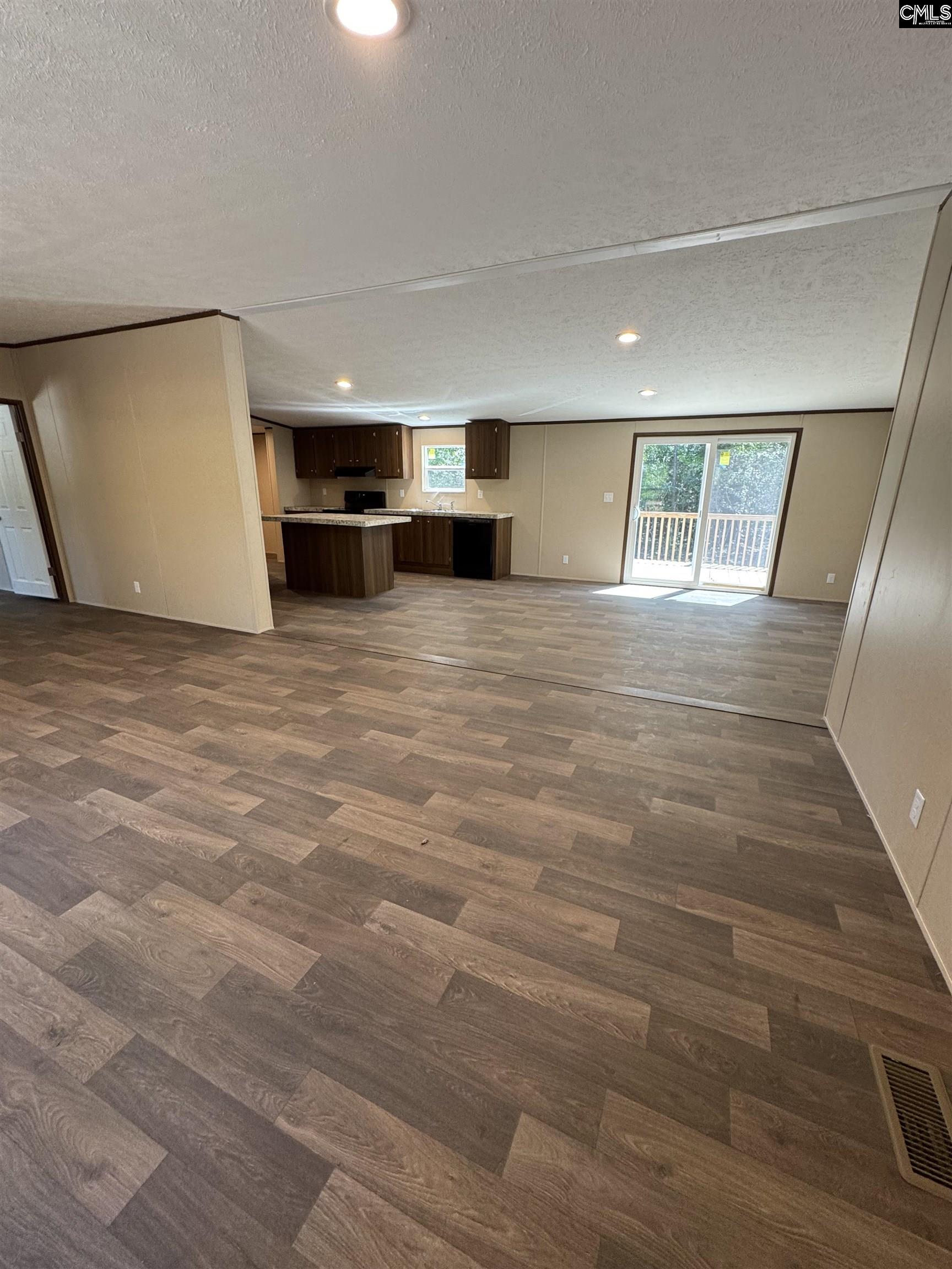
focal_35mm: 14
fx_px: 513
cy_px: 634
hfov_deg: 85.7
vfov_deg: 102.1
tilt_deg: -17.3
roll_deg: -0.5
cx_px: 476
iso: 200
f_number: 2.2
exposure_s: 1/120
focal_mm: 2.22
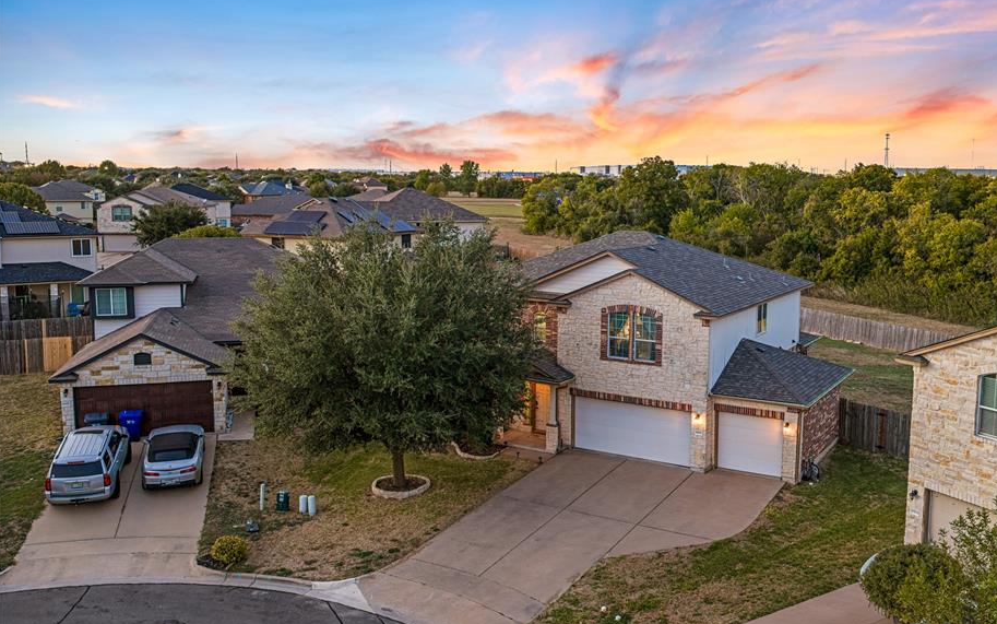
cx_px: 556
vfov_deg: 39.4
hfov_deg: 59.5
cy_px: 293
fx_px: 870
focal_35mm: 32
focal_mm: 14.45
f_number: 2.8
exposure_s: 1/15
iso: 200
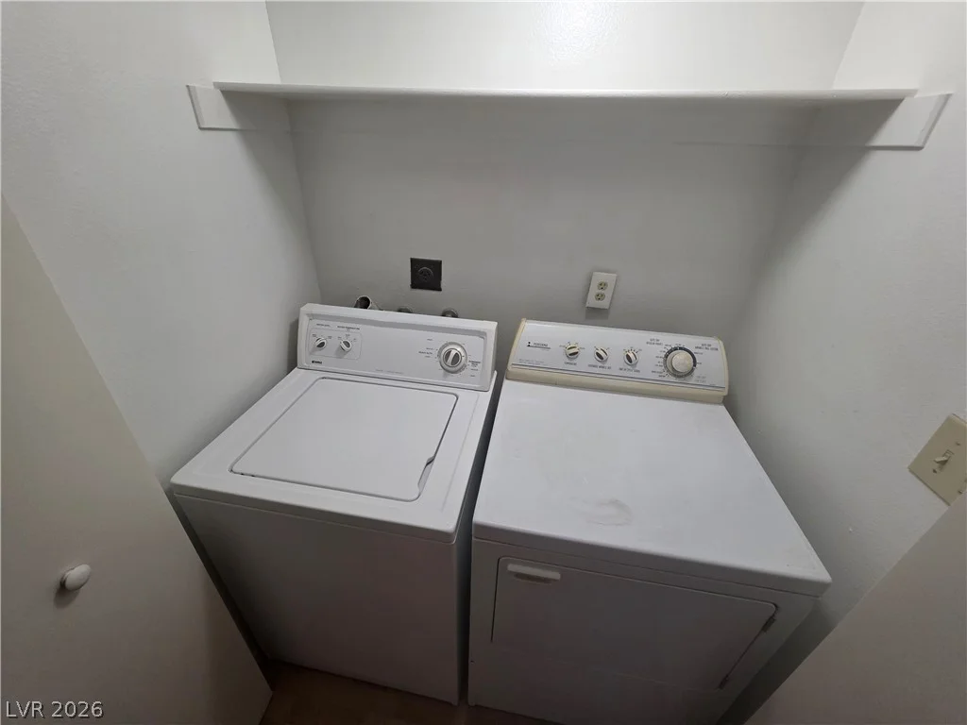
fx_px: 363
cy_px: 362
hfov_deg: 106.2
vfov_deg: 89.9
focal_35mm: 13
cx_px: 484
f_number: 1.9
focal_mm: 2.2
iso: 250
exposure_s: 1/120
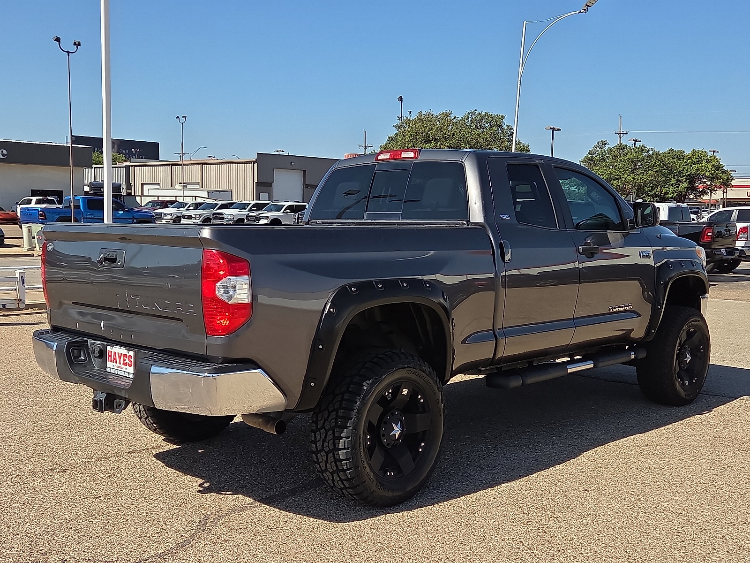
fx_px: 845
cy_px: 282
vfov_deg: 36.8
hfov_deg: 47.9
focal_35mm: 39
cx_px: 375
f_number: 1.8
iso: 25
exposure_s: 1/1429
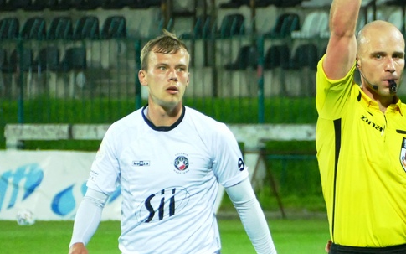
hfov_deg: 3.3
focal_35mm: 629
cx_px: 449
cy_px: 134
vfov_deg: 2.1
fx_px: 6959
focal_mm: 94.66
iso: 2500
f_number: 4
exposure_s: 1/500
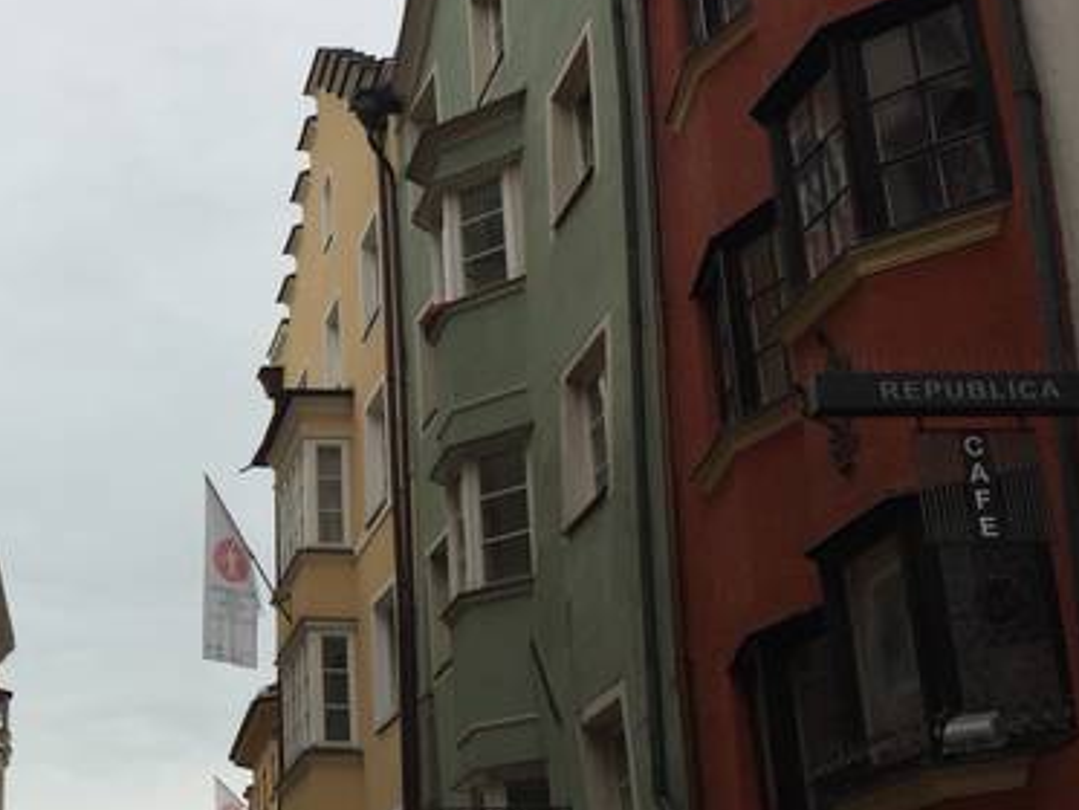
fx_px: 1746
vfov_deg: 26.1
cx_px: 64
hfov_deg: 32.3
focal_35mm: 56
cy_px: 411
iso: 32
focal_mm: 4.15
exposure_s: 1/1236
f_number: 2.2
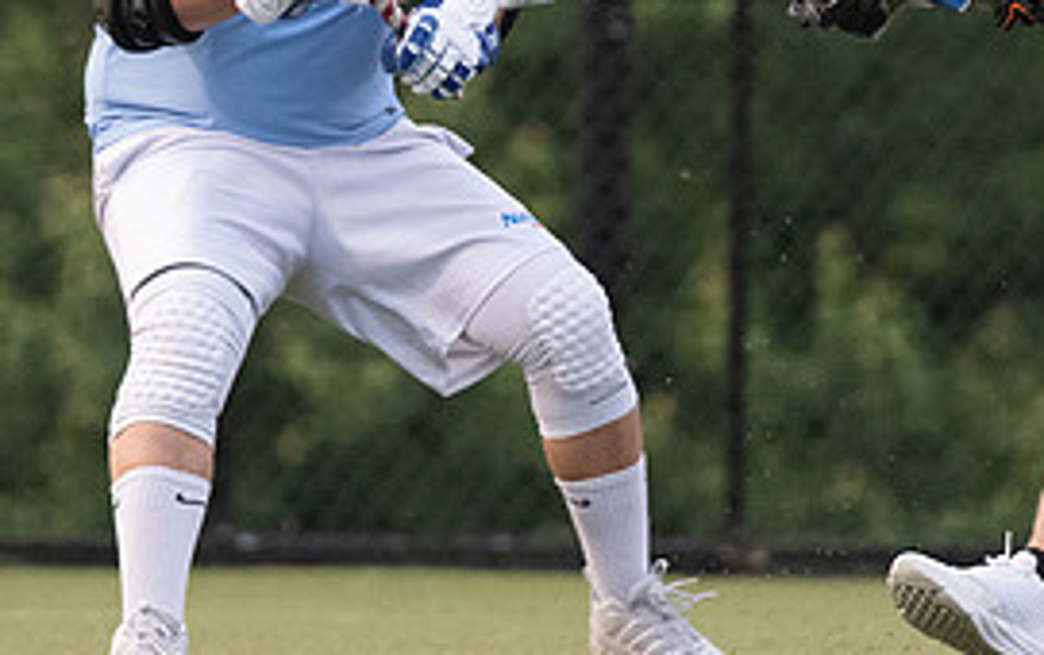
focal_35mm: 1756
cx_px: 641
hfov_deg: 1.2
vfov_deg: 0.8
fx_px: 50014
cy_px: -195
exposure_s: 1/1000
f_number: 5.6
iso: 4500
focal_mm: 500
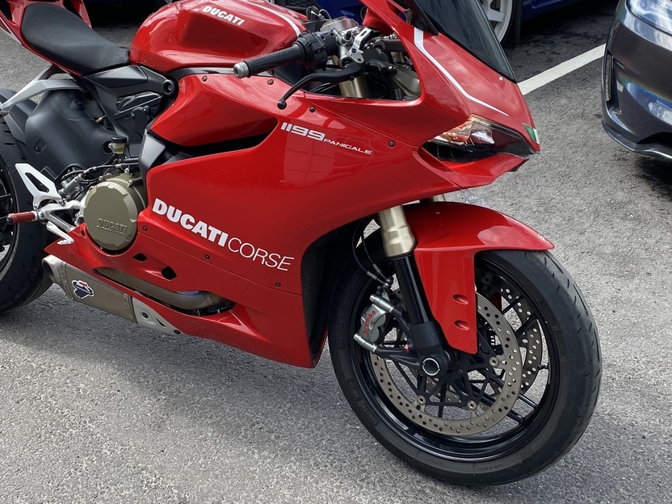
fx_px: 874
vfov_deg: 31.9
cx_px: 257
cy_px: 170
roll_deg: +4.6
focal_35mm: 45
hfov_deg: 41.8
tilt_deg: -24.7
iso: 32
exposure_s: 1/1053
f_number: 1.8
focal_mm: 4.25
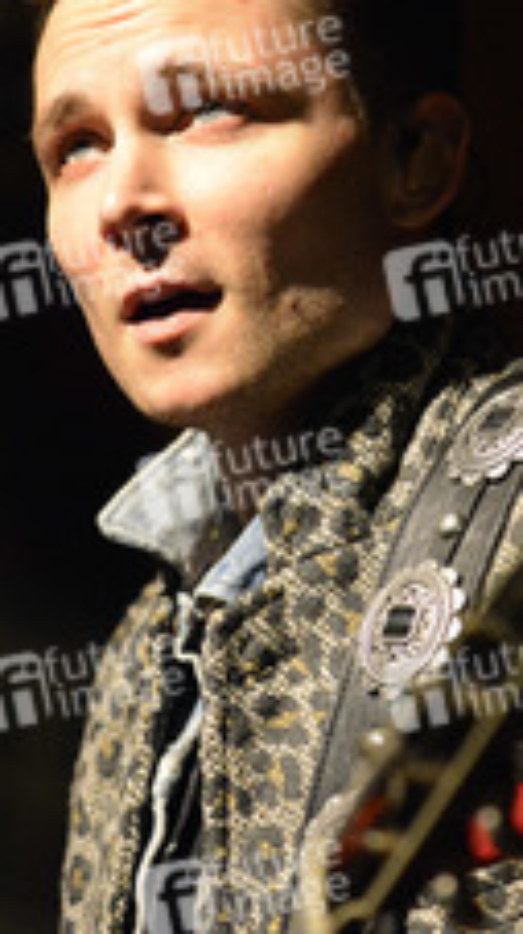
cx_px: 134
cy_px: 374
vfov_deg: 10.9
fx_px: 4902
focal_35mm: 198
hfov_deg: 6.1
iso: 8063
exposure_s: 1/200
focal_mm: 95
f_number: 2.8
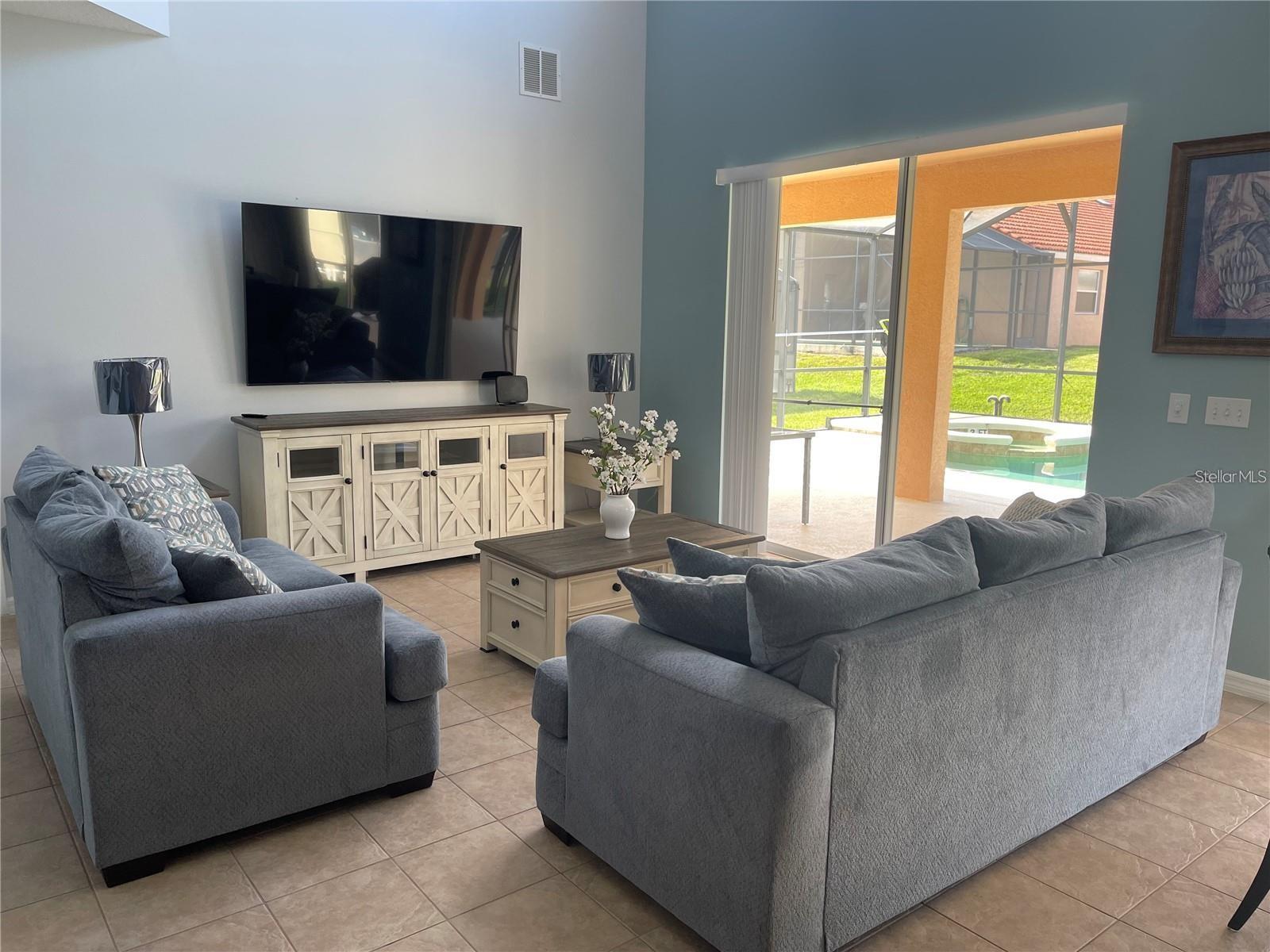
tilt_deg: -11.1
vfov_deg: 54.9
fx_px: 917
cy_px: 476
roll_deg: -1.1
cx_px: 635
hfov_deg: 69.4
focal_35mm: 25
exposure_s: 1/120
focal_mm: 5.1
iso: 64
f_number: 1.6
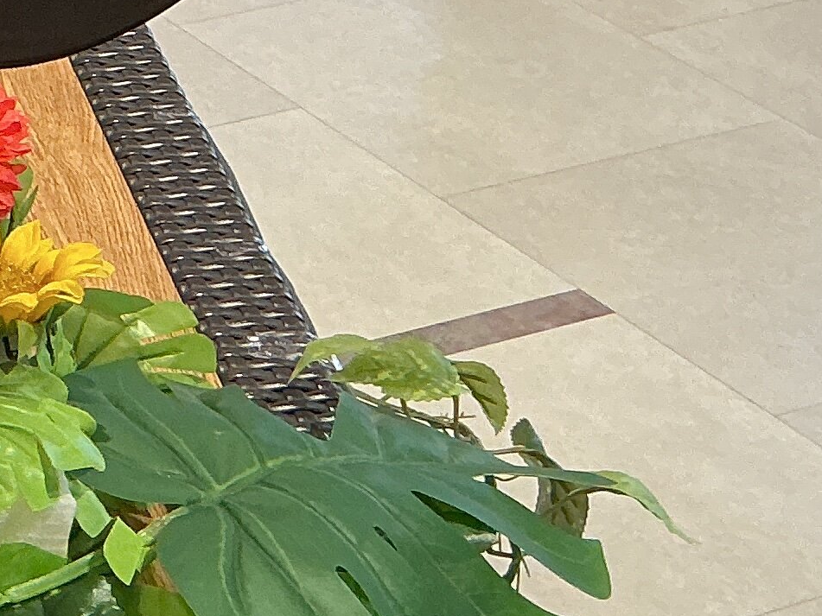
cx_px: -499
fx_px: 2920
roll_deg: -0.1
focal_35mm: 123
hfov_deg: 14.6
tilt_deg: -34.5
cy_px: 524
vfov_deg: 12.0
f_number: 1.8
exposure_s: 1/60
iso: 80
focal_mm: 3
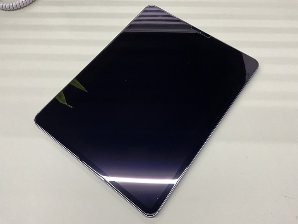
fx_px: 250
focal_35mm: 29
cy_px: 112
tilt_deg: -66.2
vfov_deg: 48.2
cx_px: 149
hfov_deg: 61.7
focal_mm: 3
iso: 160
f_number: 1.8
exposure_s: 1/60
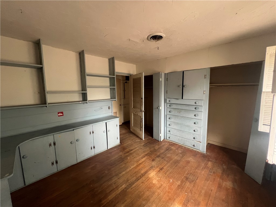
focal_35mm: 13
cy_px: 104
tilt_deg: -5.9
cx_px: 138
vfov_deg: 89.9
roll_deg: +1.3
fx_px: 104
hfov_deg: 106.2
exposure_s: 1/60
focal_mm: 1.57
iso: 250
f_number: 1.8
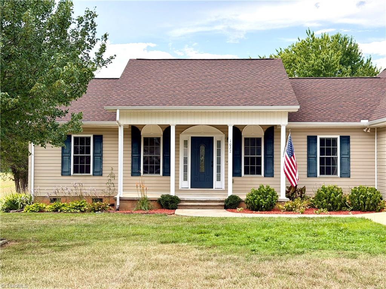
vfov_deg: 30.3
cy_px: 144
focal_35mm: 48
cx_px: 193
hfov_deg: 39.7
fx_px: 535
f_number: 1.78
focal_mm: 6.76
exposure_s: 1/1307
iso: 80
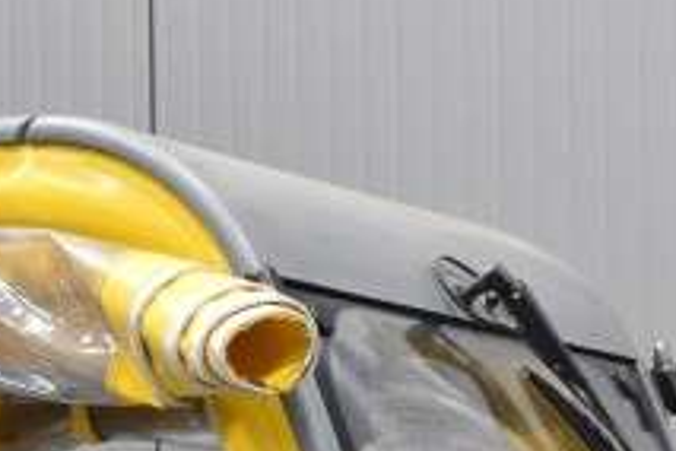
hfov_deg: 9.8
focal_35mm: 211
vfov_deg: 6.2
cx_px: 330
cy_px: 1143
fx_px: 3958
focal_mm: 25
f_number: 5
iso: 1250
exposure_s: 1/40
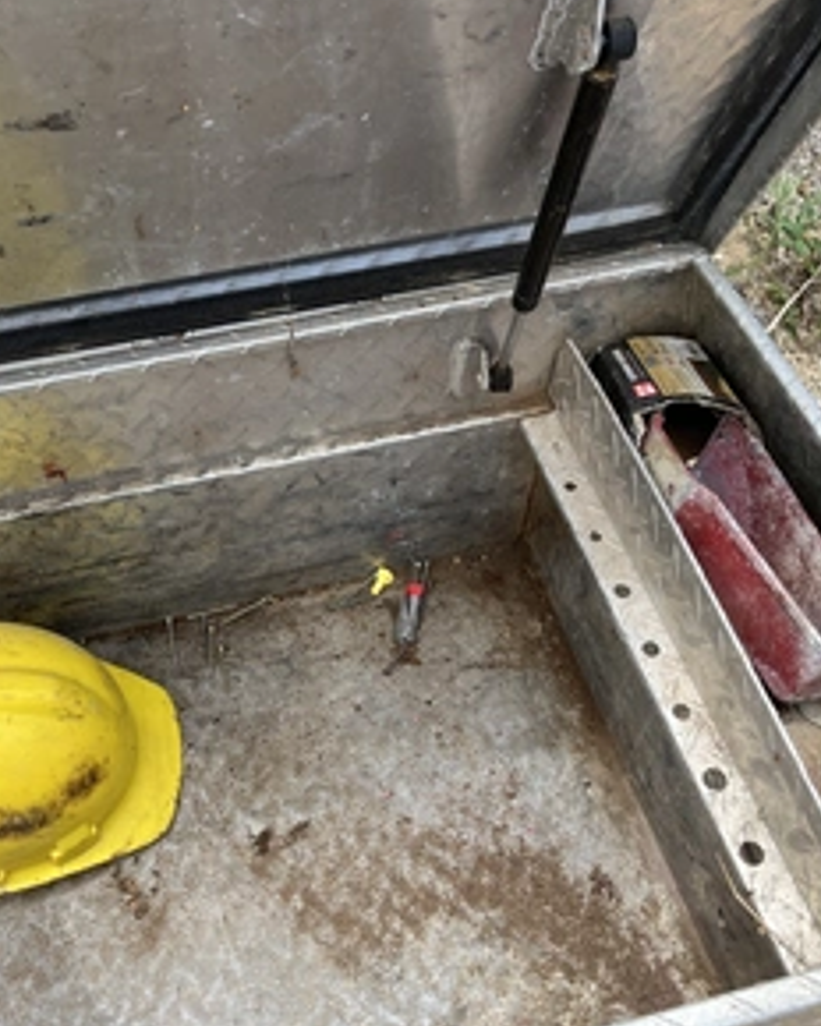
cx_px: 315
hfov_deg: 42.0
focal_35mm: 35
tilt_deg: -72.2
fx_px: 1063
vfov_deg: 51.5
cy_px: 502
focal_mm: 5.1
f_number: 1.6
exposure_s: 1/1279
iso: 50
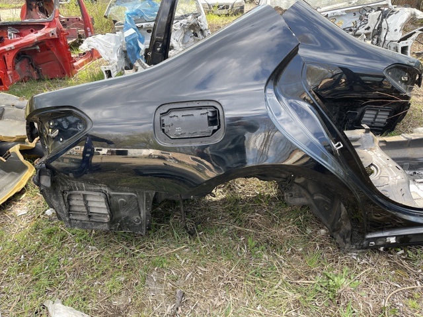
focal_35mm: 25
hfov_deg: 69.4
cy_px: 158
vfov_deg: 54.9
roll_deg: +0.4
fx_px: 305
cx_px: 212
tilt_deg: -28.9
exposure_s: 1/272
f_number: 1.6
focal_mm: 5.1
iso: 32
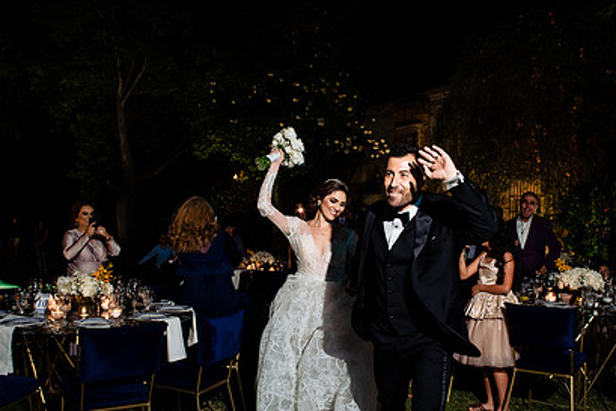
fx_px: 582
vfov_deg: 38.9
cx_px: 306
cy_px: 228
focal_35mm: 34
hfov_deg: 55.8
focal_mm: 24
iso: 2000
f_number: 7.1
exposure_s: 1/60
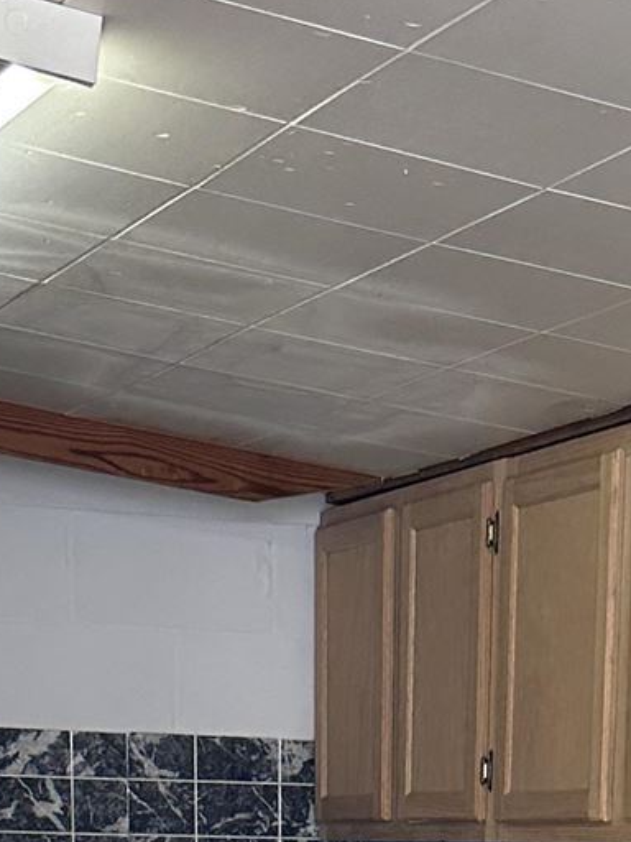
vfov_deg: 15.7
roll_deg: -0.6
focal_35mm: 108
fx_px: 2625
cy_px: 1503
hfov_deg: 13.7
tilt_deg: -14.3
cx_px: 370
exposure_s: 1/120
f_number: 1.78
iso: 160
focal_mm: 6.86
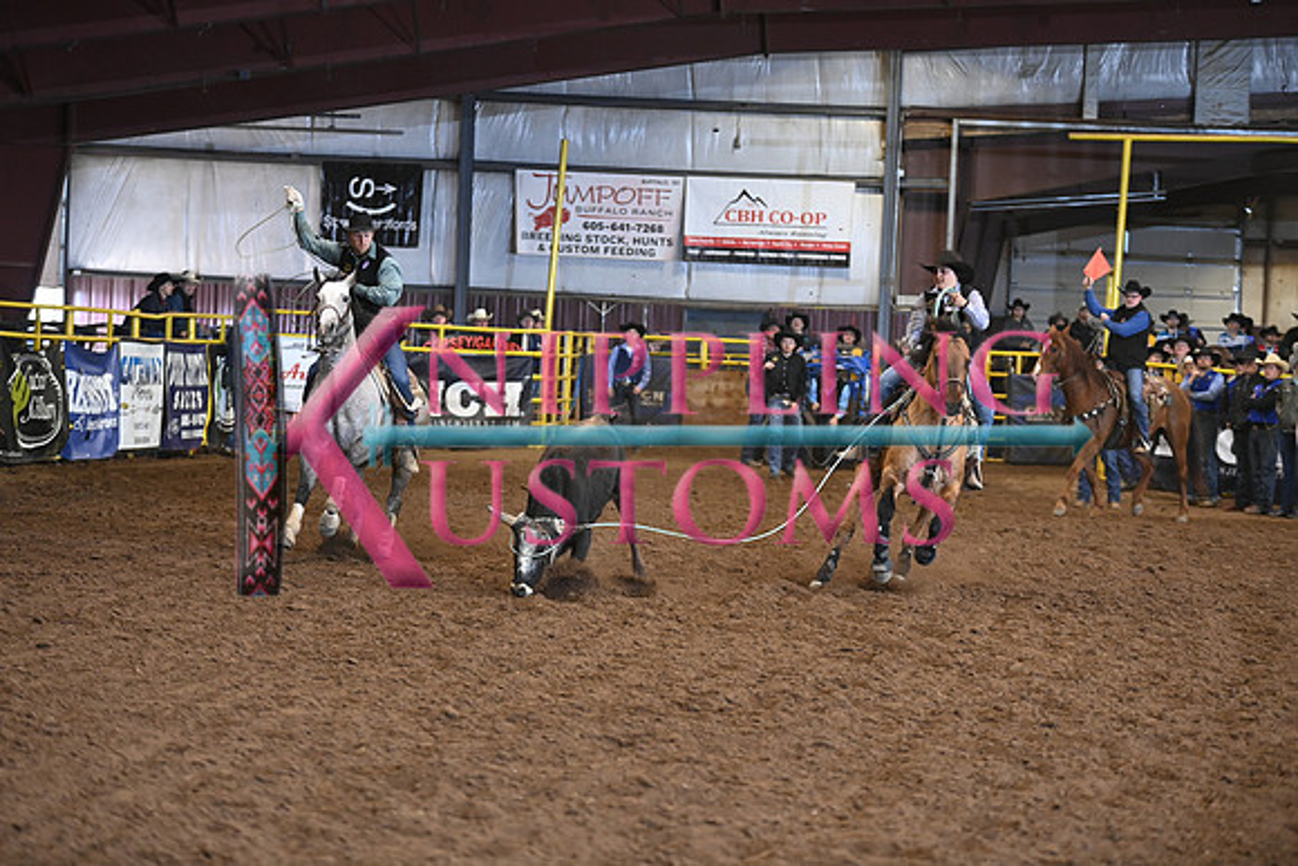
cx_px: 649
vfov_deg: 11.2
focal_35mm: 122
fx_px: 4400
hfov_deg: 16.8
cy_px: 433
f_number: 2.8
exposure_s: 1/250
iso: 3200
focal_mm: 122
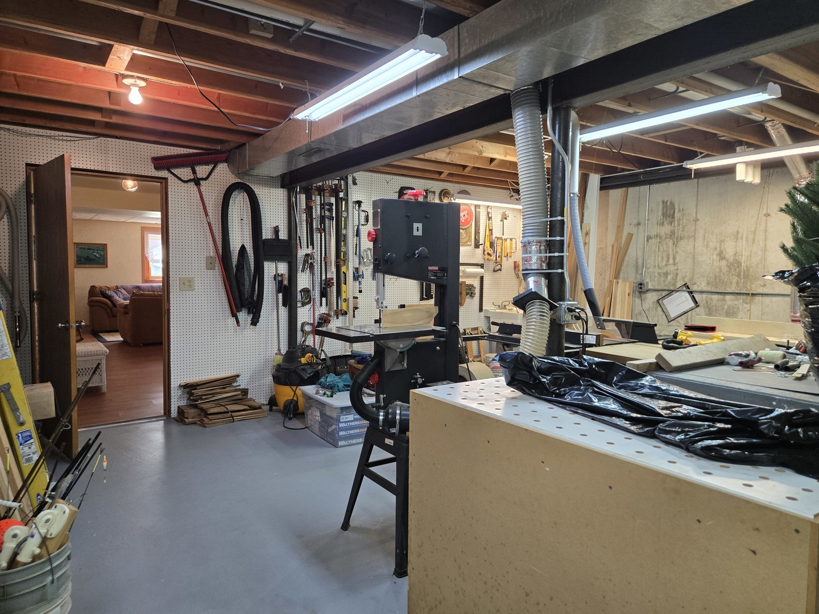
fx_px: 544
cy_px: 307
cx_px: 410
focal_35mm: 23
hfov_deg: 73.9
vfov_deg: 58.9
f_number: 1.8
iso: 250
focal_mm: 5.4
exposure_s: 1/120
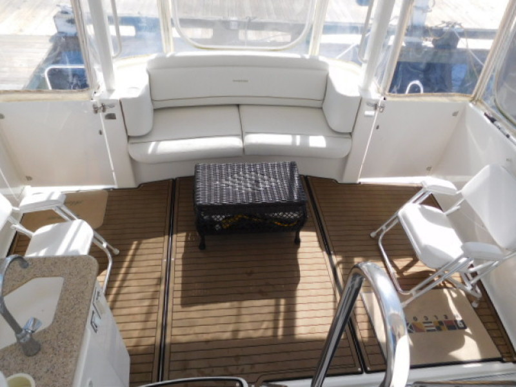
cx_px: 258
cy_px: 194
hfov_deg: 69.4
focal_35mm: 25
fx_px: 373
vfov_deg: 54.9
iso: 125
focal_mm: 4.5
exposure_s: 1/800
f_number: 3.4
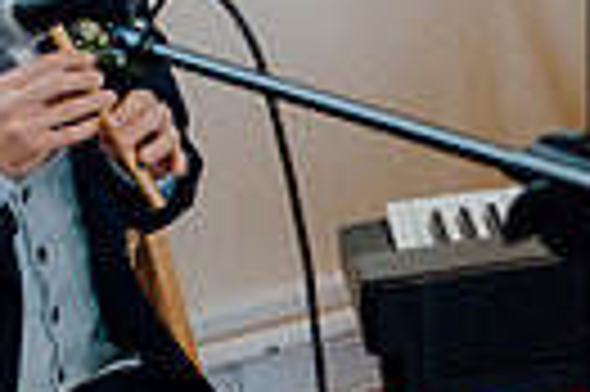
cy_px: 97
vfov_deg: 9.6
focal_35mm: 142
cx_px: 793
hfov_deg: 13.8
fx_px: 2324
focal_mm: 32
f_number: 2.8
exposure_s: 1/200
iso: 640
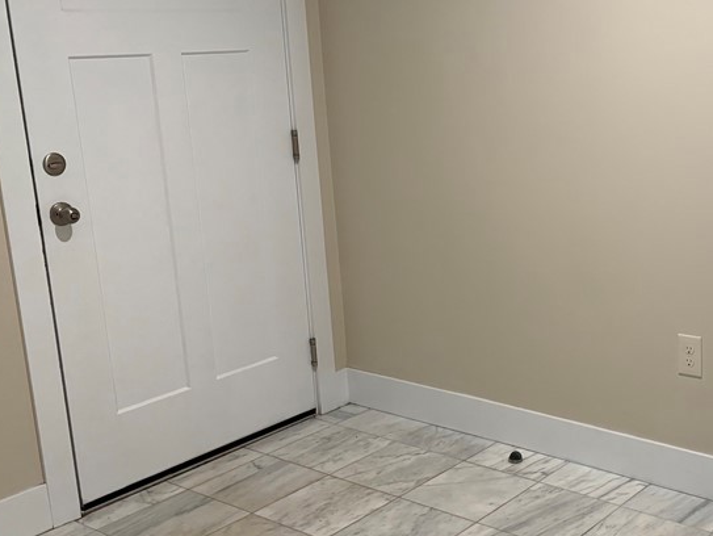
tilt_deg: -12.1
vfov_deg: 29.7
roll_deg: +2.4
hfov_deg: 37.2
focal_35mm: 49
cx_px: 591
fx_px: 1010
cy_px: 263
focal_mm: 5.96
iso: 200
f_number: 1.6
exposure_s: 1/60
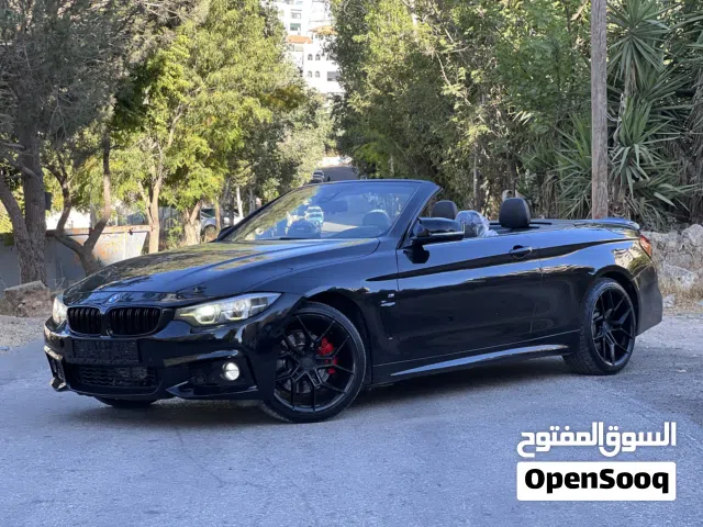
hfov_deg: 25.3
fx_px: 1564
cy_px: 264
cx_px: 352
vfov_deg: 19.1
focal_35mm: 77
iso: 40
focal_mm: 9
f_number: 2.8
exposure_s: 1/121
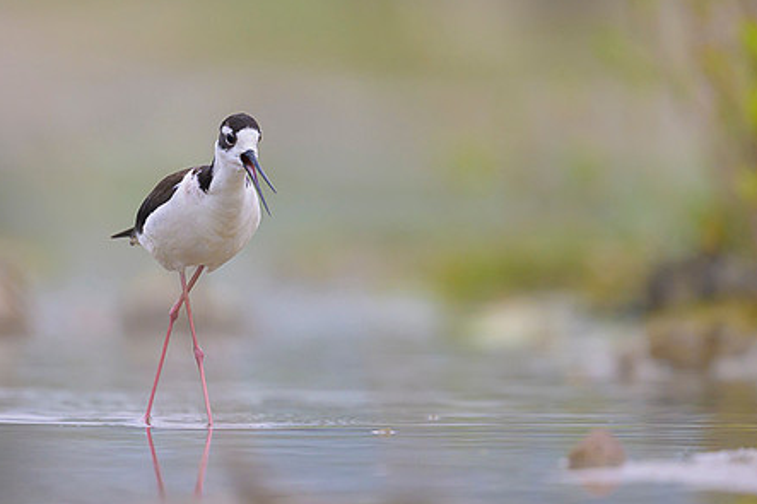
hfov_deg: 2.1
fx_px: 20598
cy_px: 249
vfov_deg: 1.4
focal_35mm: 980
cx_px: 300
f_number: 4
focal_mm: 560
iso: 640
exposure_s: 1/1600
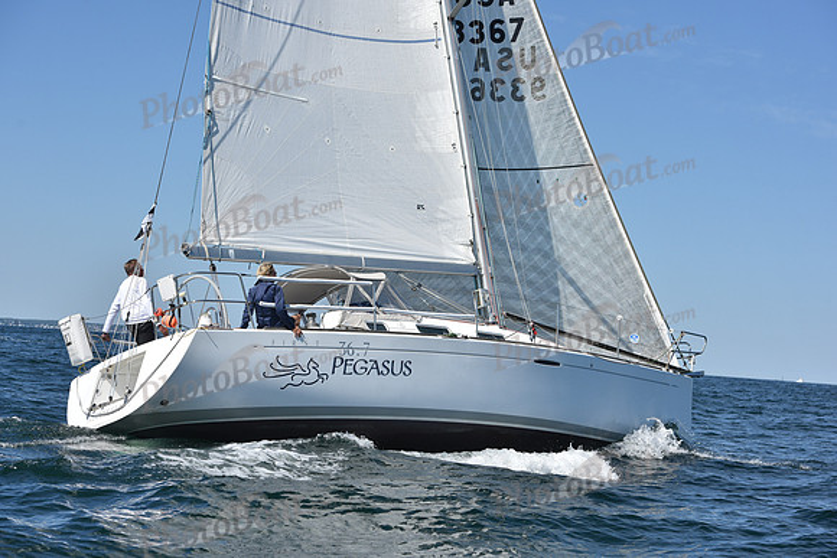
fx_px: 1907
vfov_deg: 16.7
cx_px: 418
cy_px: 279
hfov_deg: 24.8
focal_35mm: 82
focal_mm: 82
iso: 250
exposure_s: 1/1600
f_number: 8
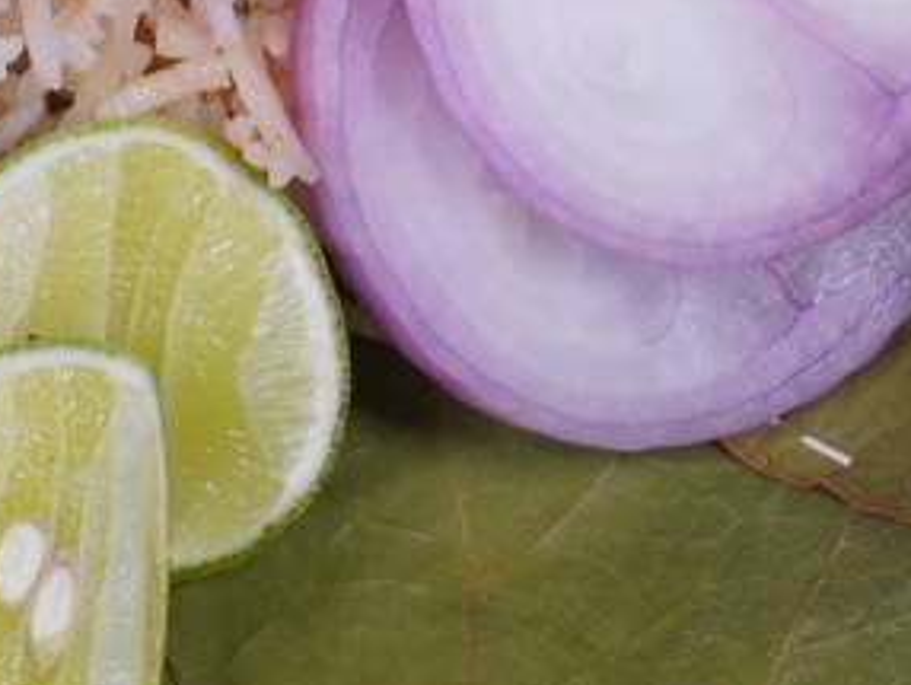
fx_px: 7428
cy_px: -812
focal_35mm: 282
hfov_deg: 7.0
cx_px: -124
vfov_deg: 5.2
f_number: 5.6
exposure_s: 1/200
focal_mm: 42
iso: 500
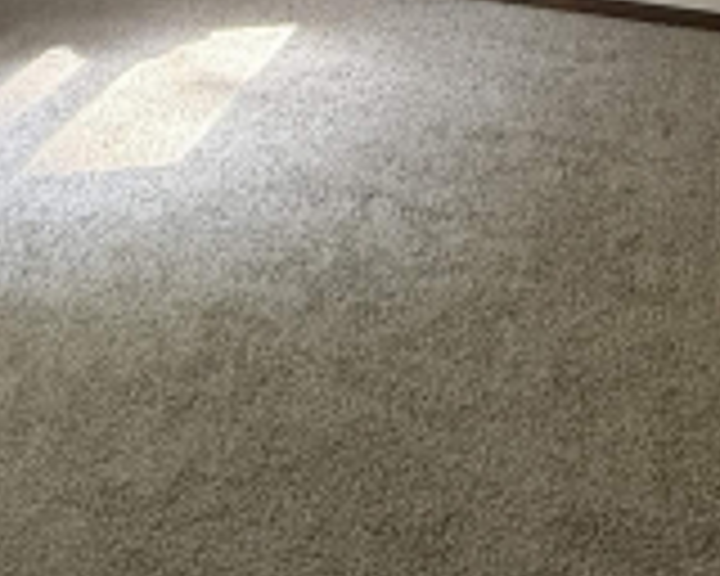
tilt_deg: -5.0
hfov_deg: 33.0
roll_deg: -2.4
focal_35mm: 57
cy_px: -374
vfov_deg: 20.9
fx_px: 1215
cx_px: 403
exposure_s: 1/68
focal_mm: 2.22
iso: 320
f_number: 2.2
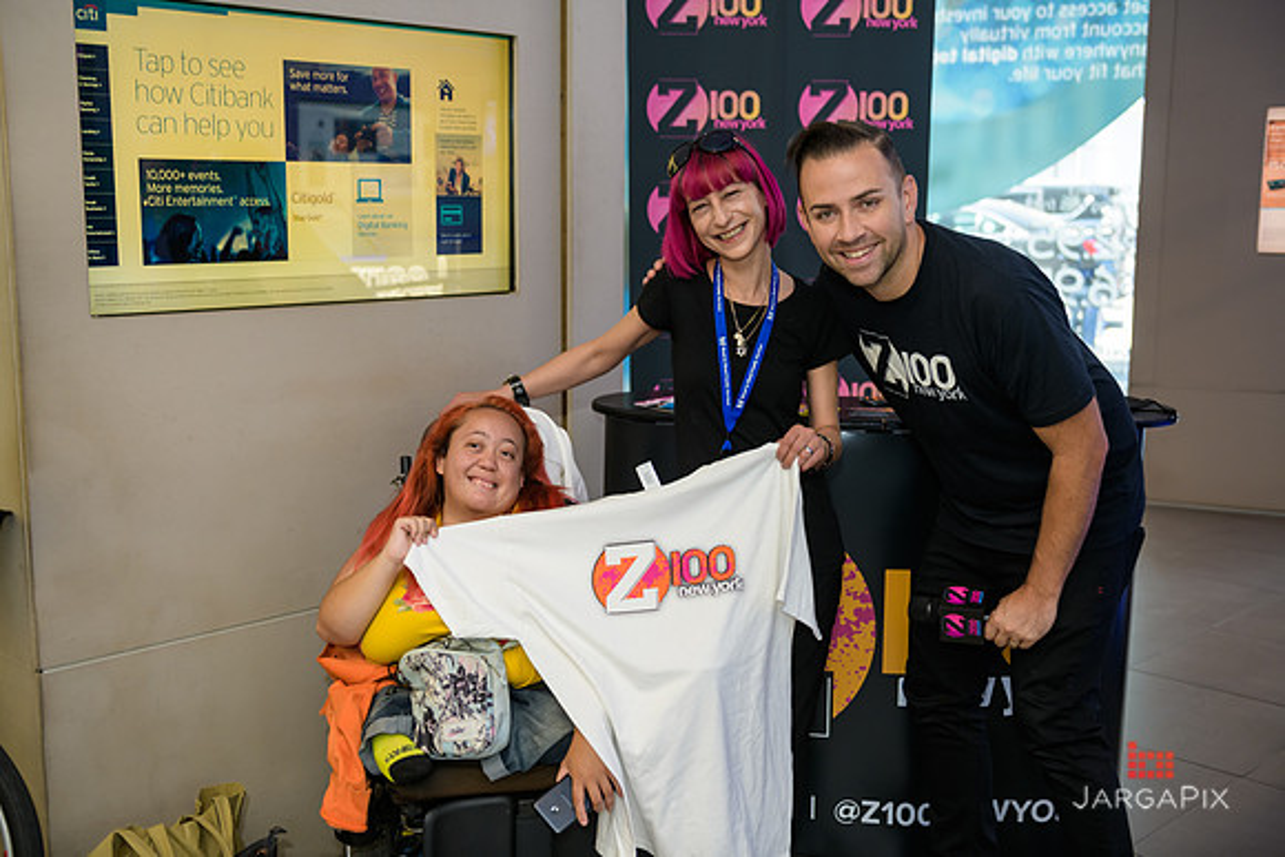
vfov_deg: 33.4
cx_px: 642
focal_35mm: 40
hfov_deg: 48.4
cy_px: 428
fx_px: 1428
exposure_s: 1/125
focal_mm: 40
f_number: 3.2
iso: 400
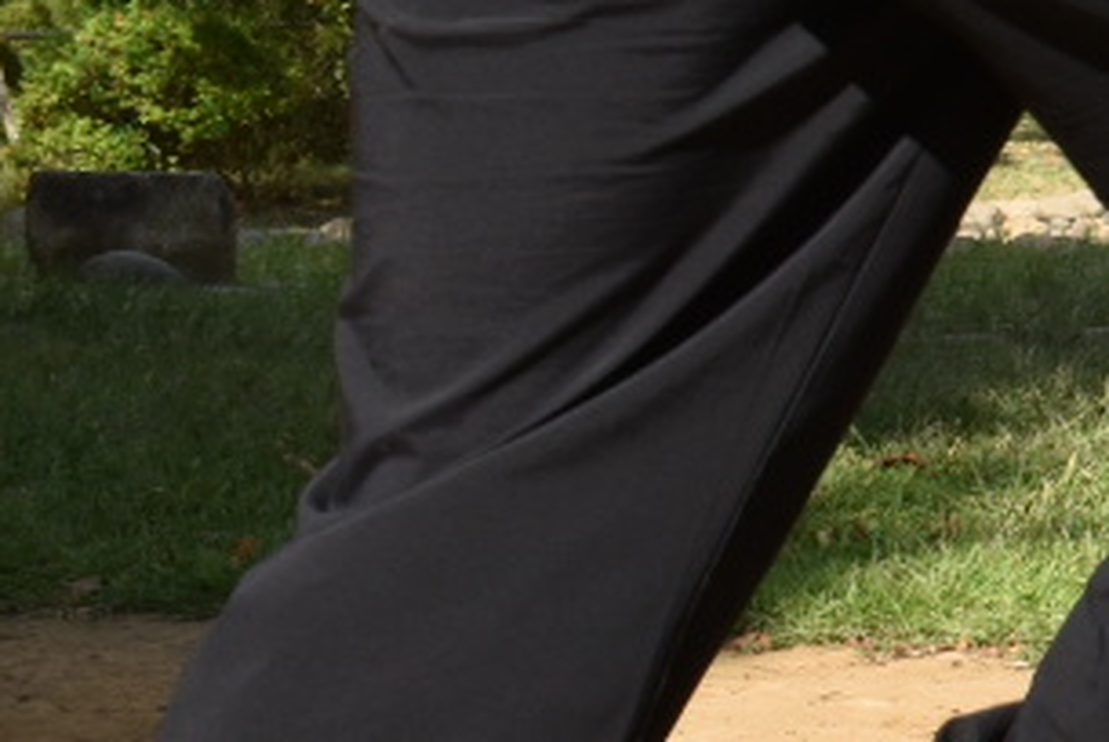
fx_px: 5889
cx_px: 2734
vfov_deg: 7.2
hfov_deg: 9.5
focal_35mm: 191
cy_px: 87
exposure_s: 1/400
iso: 200
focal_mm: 24
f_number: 10
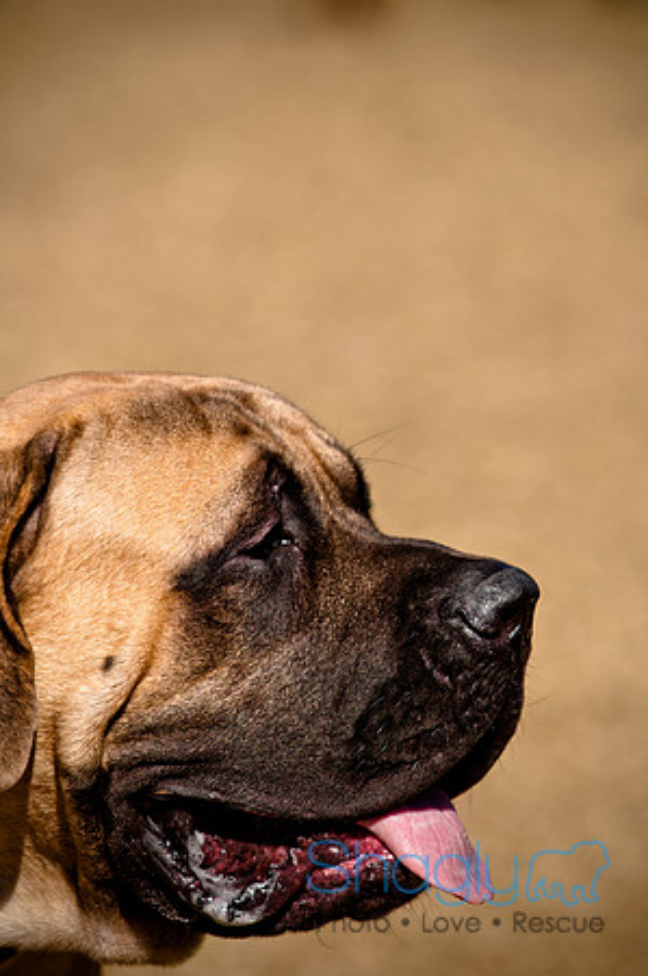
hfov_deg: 4.6
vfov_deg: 6.9
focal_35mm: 300
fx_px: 8118
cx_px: 324
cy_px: 488
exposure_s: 1/1000
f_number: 5
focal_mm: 200
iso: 200
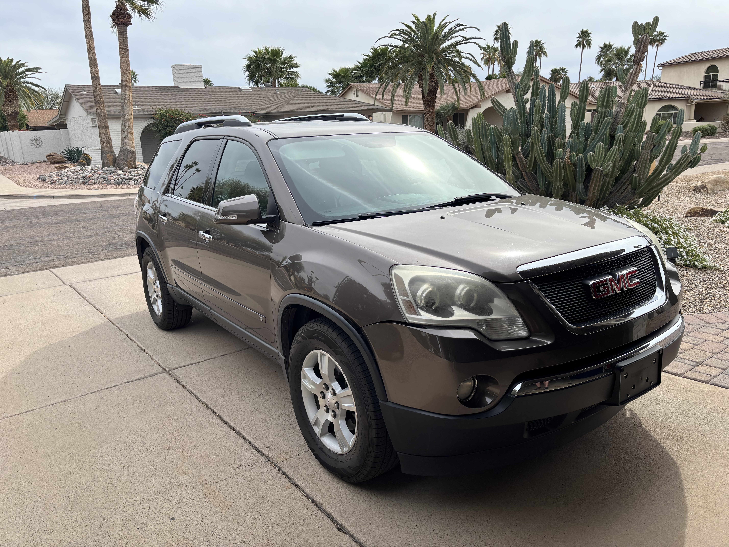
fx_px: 548
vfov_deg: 53.1
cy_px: 274
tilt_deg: -15.1
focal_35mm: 26
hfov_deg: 67.3
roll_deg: +1.0
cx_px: 364
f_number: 1.6
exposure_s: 1/1912
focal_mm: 5.96
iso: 50
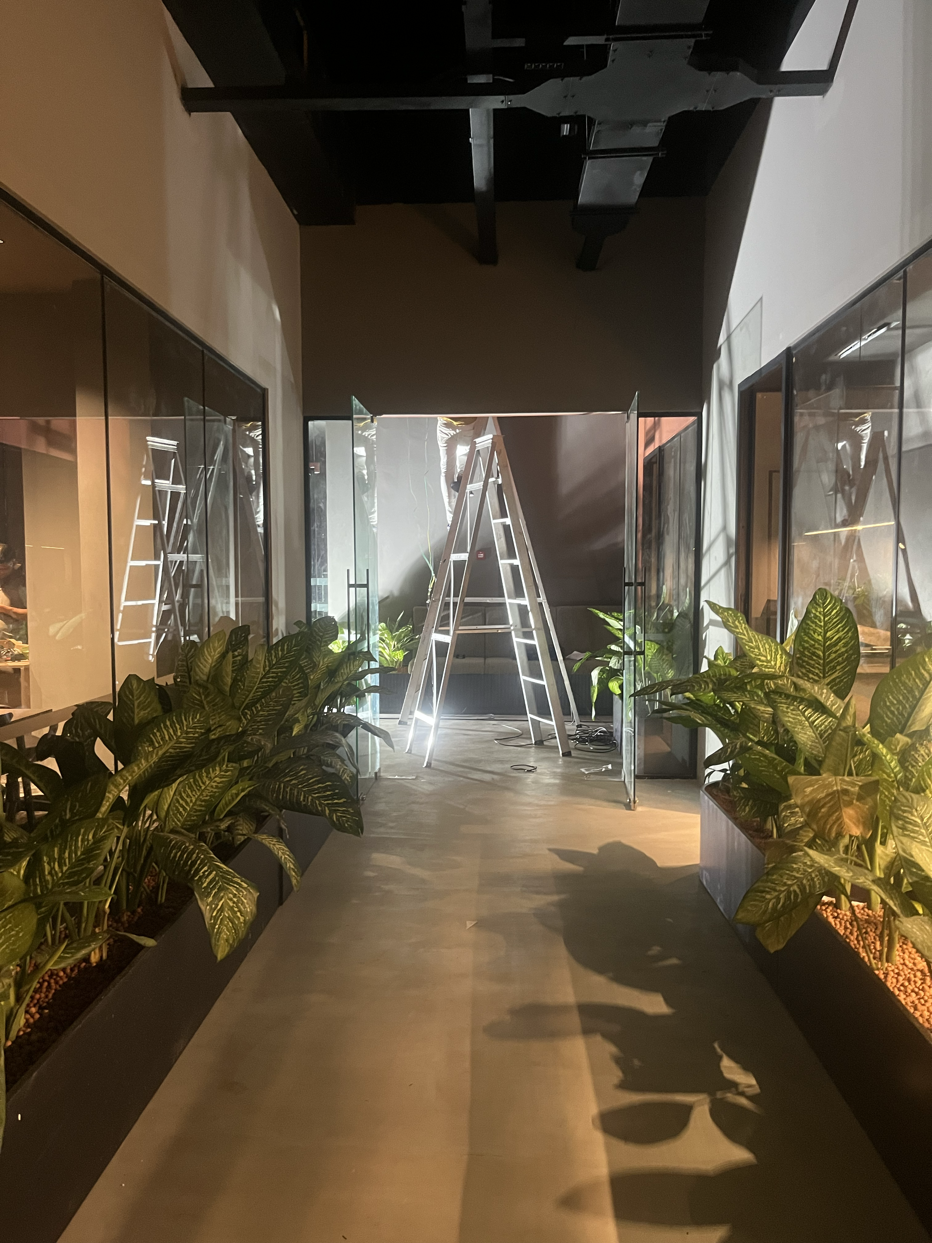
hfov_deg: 53.1
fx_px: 933
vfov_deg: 67.3
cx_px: 466
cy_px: 622
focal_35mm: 26
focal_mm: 5.1
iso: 500
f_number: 1.6
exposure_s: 1/25
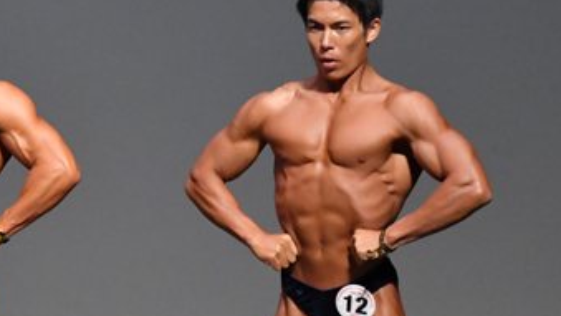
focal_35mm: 753
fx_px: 11206
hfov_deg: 2.9
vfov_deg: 1.6
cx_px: 69
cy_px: 265
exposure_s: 1/400
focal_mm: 210
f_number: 5.6
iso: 9000
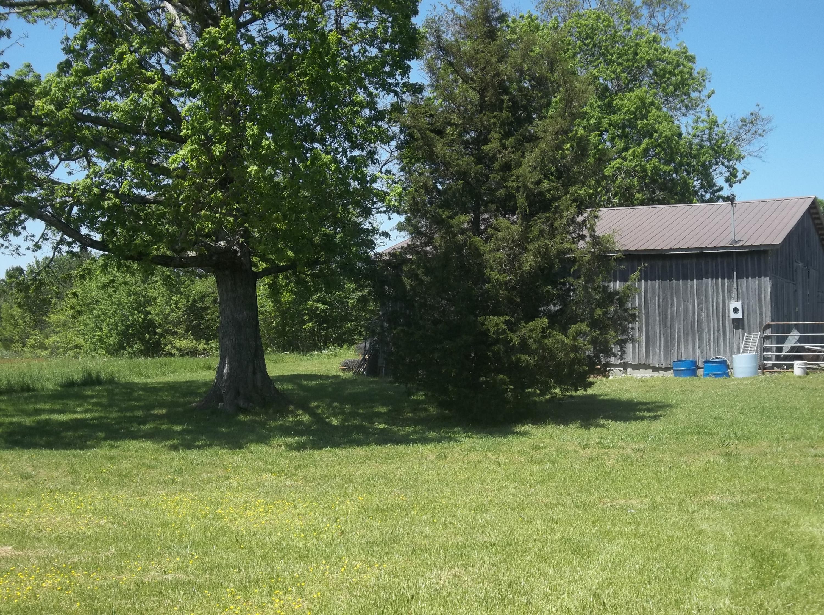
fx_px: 1046
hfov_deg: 43.0
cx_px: 412
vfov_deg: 32.8
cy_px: 308
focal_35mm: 44
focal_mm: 7.8
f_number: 4.5
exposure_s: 1/400
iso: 80
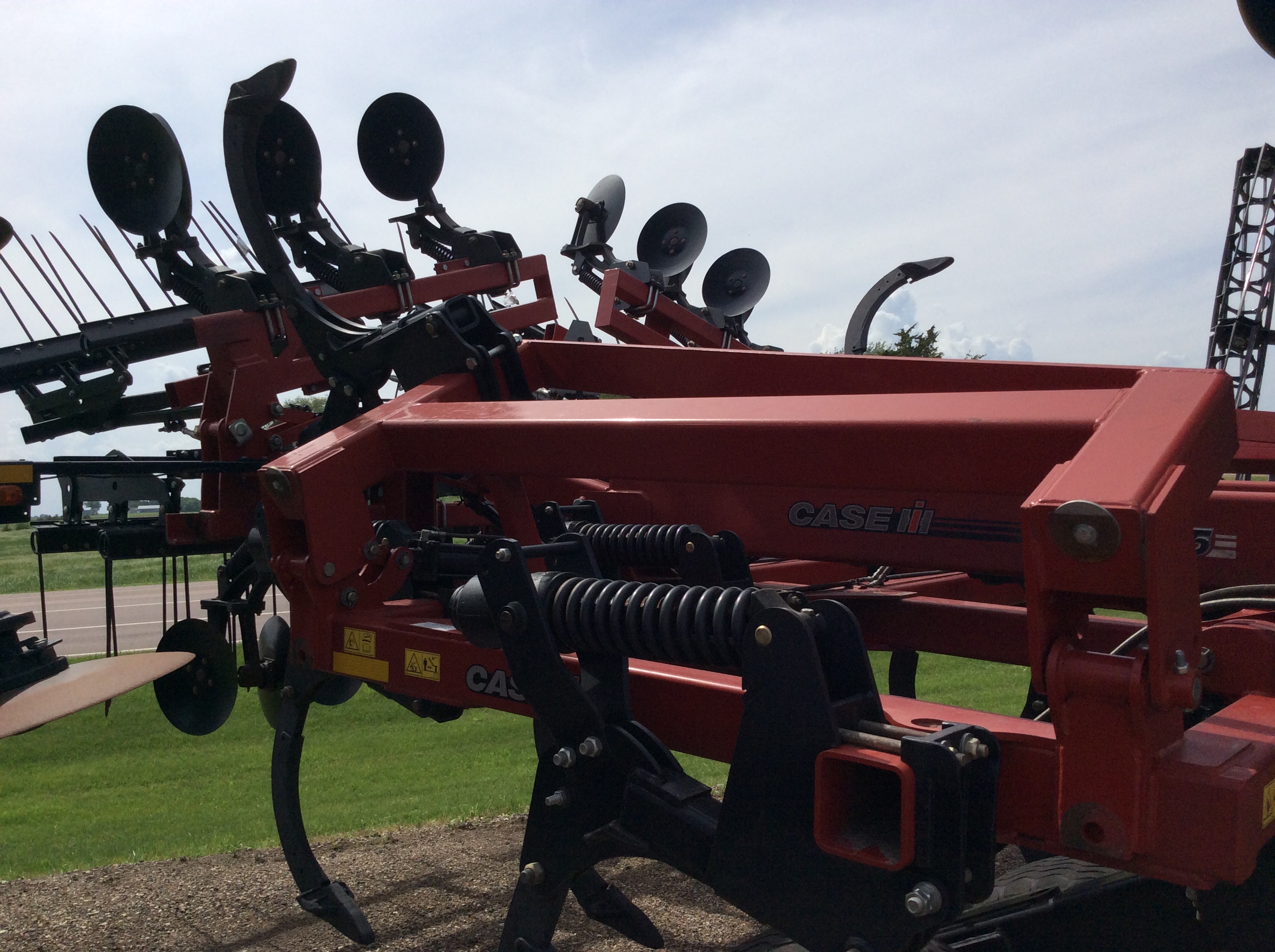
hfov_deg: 56.9
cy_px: 476
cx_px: 638
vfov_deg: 44.1
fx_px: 1177
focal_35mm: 32
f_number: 2.4
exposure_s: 1/2865
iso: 32
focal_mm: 3.3
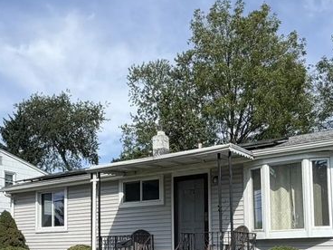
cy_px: 226
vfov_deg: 34.7
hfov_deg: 47.9
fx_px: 375
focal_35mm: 39
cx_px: 171
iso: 20
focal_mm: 2.22
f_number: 2.2
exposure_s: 1/799
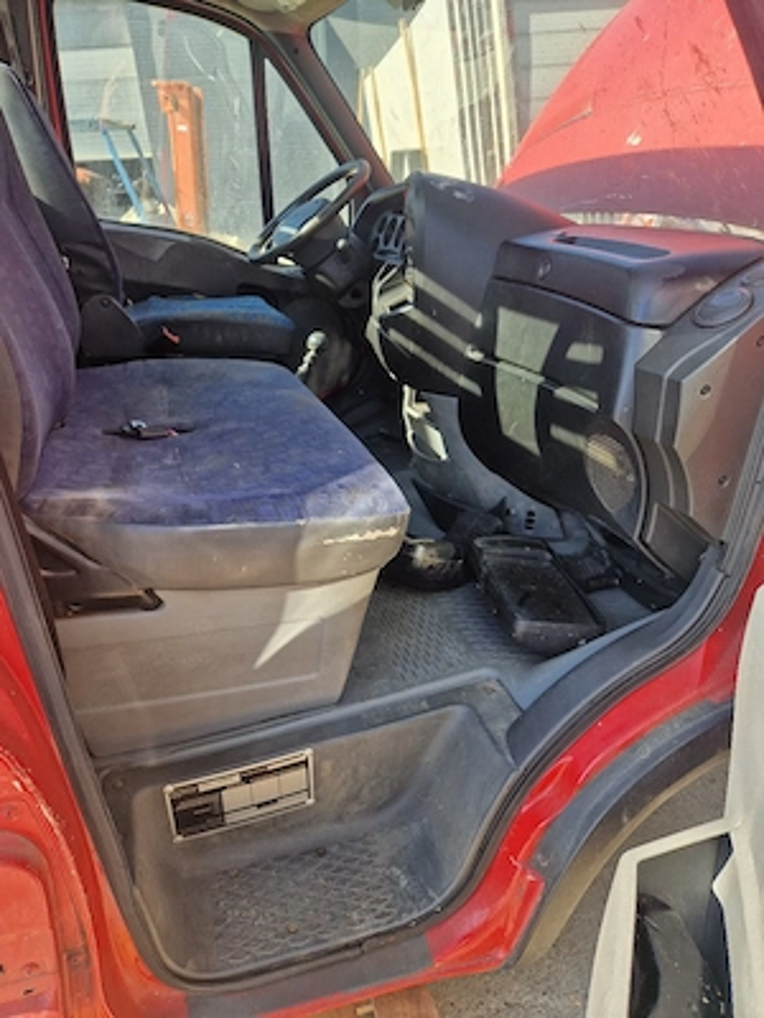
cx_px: 382
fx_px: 677
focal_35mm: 23
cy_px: 509
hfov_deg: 58.9
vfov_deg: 73.9
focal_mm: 5.4
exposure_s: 1/256
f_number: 1.8
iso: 50
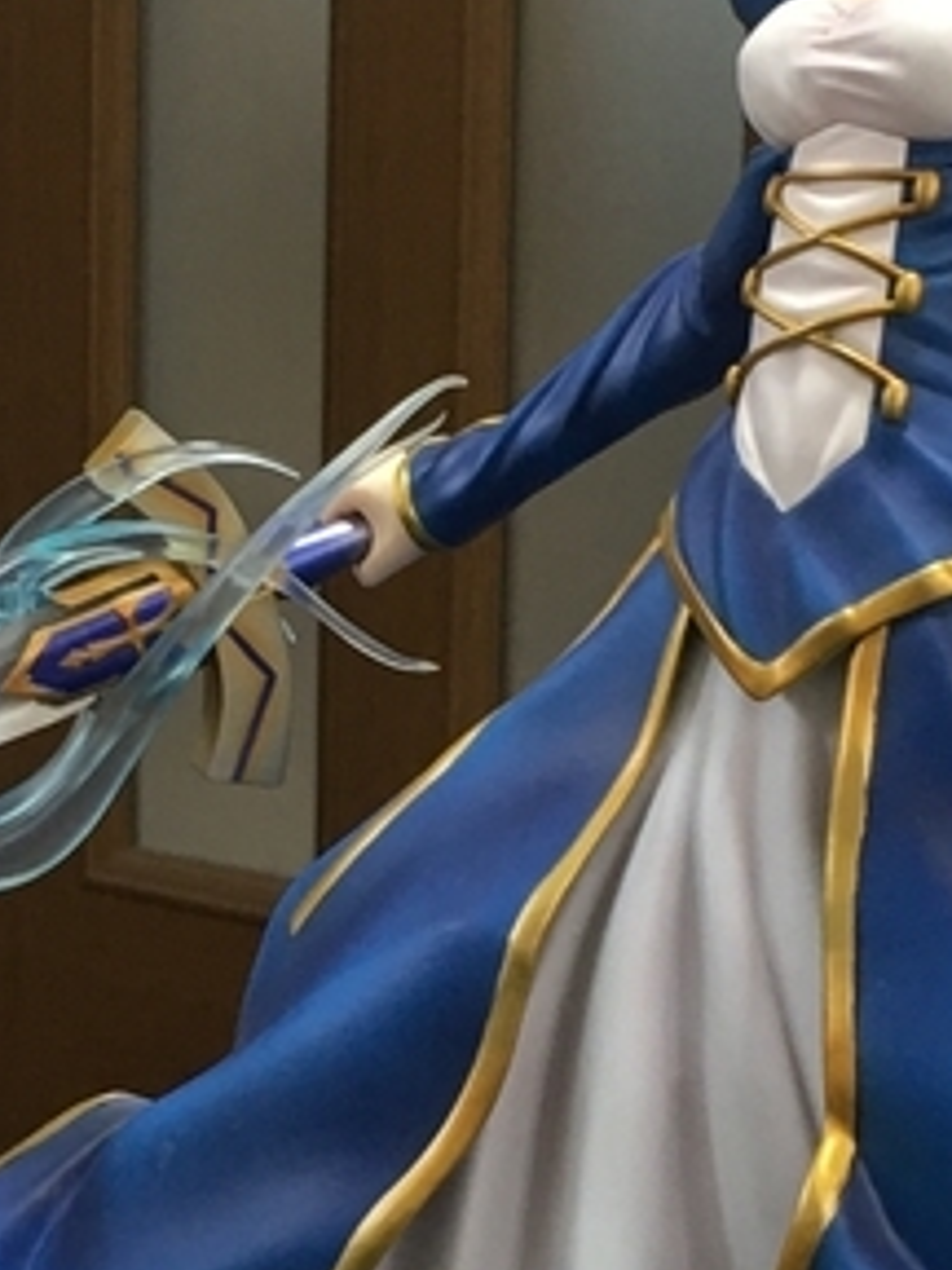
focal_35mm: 121
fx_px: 4437
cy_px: 825
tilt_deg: -8.3
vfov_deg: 16.3
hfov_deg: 12.2
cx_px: 366
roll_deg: -0.9
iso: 32
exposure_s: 1/15
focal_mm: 4.15
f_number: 2.2
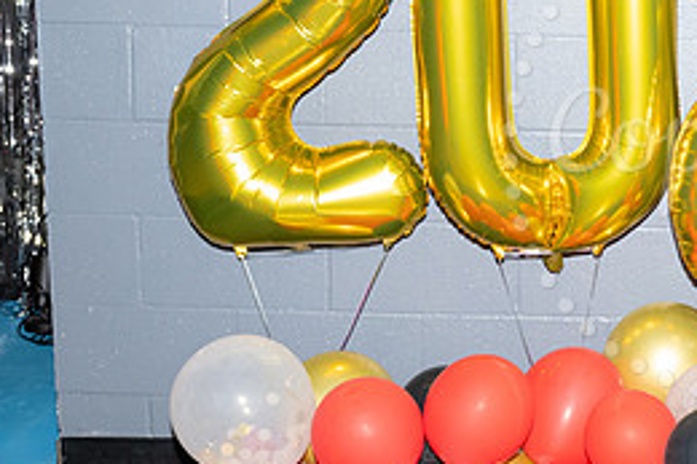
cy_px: 143
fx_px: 1490
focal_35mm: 77
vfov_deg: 17.6
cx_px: 759
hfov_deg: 24.6
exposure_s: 1/60
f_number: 5.6
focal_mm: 34.5
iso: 1000
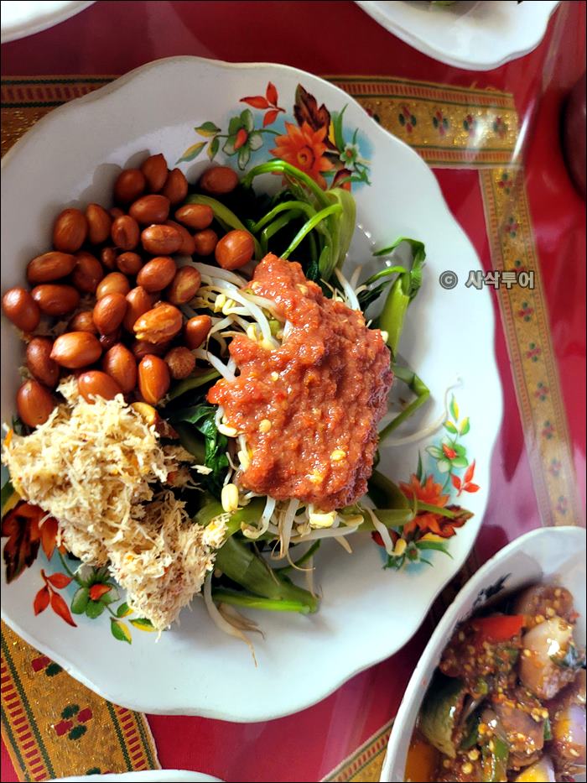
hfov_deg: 53.1
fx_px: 588
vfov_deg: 67.3
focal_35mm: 26
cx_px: 294
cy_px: 392
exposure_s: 1/50
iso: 200
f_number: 1.8
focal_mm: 5
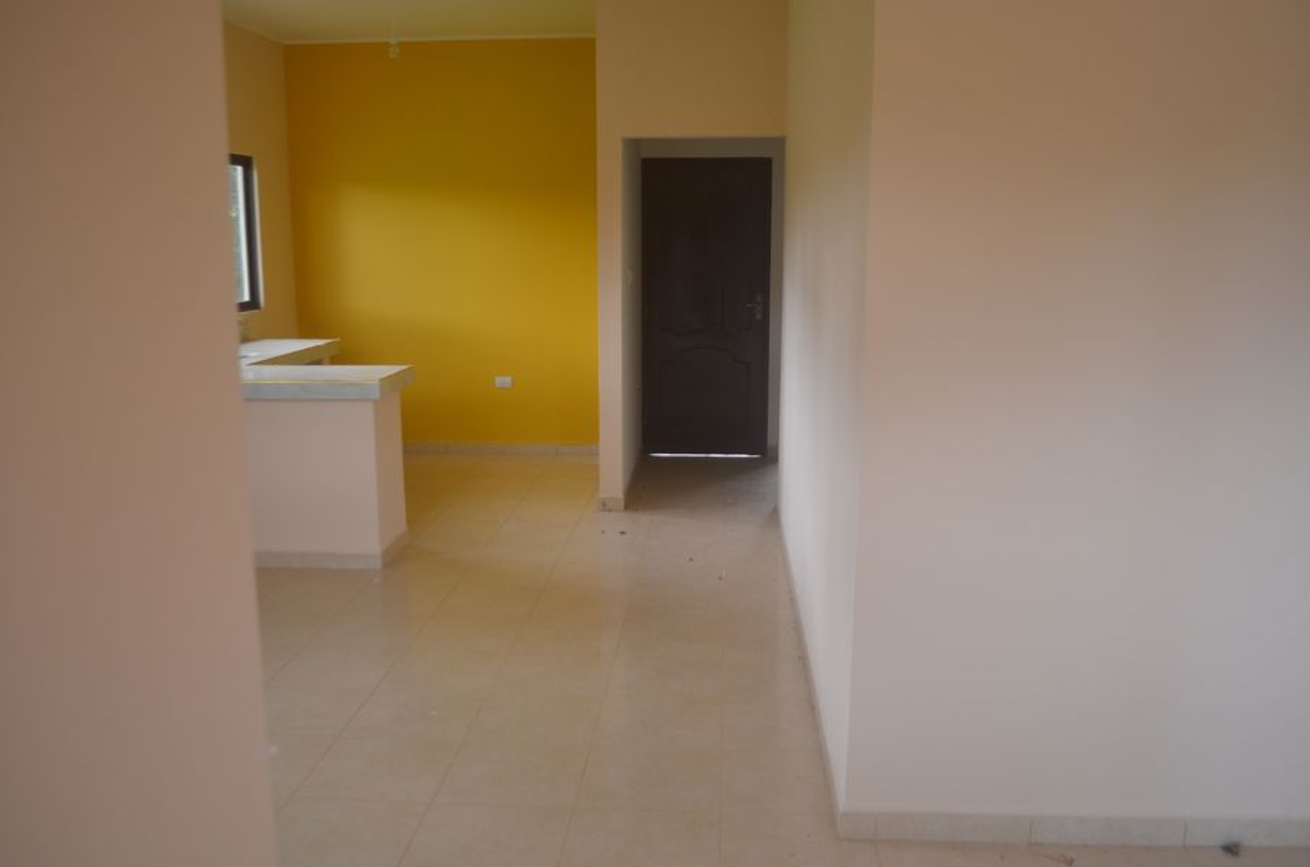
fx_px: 1198
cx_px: 655
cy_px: 434
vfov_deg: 39.8
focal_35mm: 33
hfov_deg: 57.3
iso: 400
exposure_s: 1/60
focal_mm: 22
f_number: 4
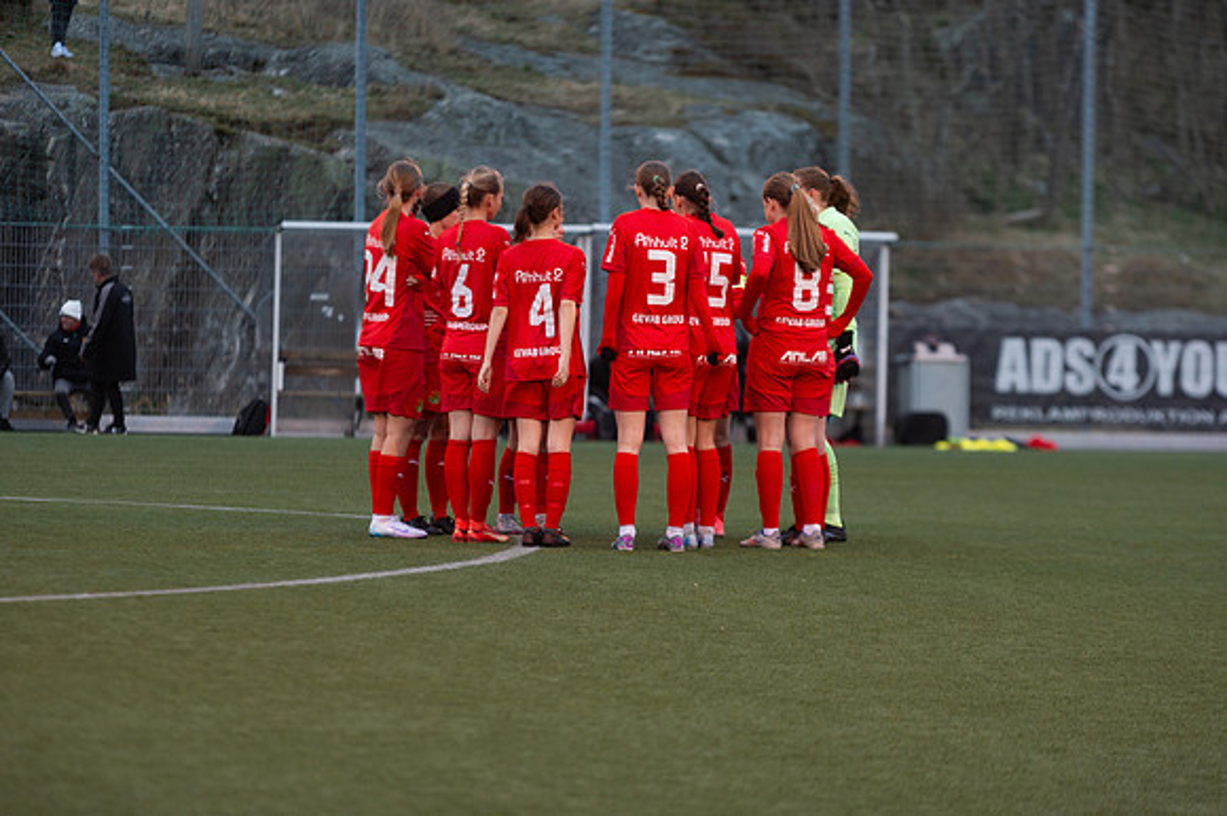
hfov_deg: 9.6
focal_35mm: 214
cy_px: 408
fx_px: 7284
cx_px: 614
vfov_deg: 6.4
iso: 1000
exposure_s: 1/400
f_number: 3.2
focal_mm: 200
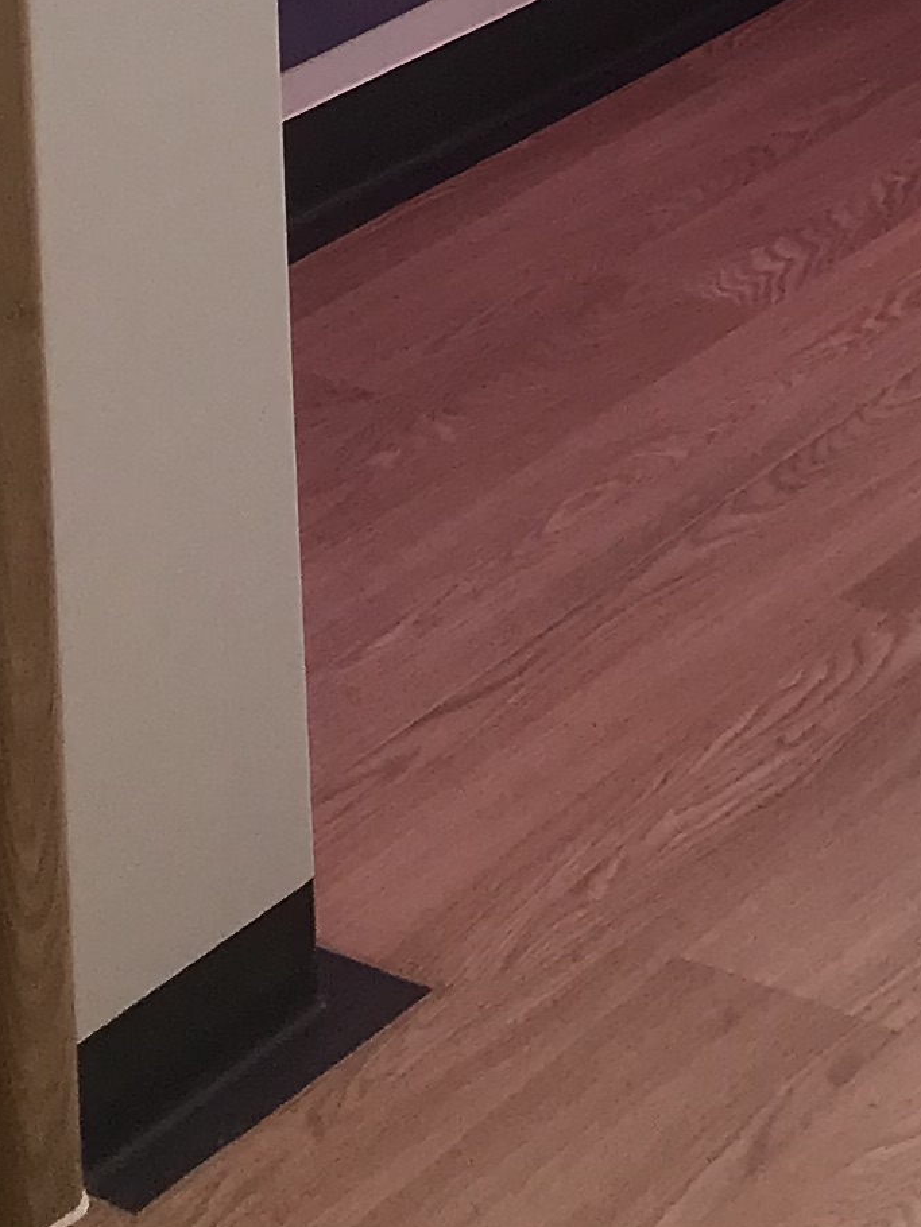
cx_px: 1103
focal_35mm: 124
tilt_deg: -6.3
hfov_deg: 11.7
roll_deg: +0.1
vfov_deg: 14.0
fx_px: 4397
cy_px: -1022
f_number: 1.8
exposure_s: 1/61
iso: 20
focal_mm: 3.99
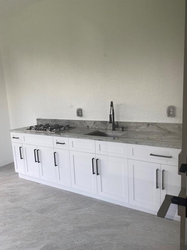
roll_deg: +2.5
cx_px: 95
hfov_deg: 51.4
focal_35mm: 27
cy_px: 129
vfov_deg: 65.3
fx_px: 194
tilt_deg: -9.9
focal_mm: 4.25
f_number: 1.8
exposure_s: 1/165
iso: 32
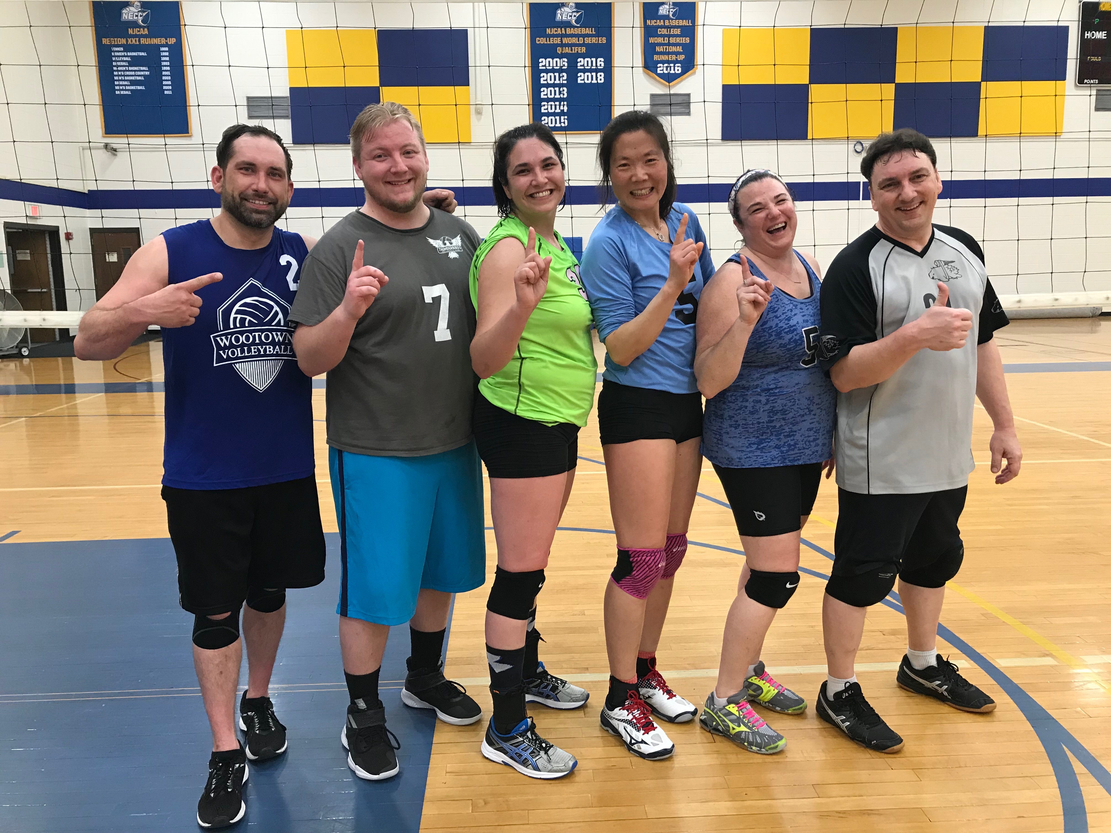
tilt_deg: -8.2
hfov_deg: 63.4
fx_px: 899
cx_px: 556
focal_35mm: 28
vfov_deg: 49.7
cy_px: 416
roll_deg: +1.0
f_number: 1.8
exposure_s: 1/30
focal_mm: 3.99
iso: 32
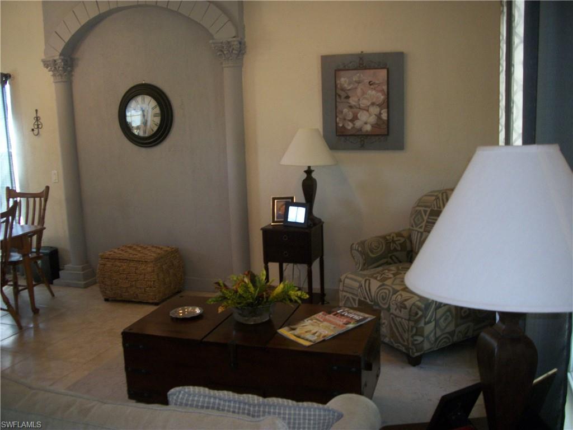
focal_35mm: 32
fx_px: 530
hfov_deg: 56.8
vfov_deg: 44.2
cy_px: 215
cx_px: 286
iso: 160
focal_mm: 5.7
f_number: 2.9
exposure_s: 1/30
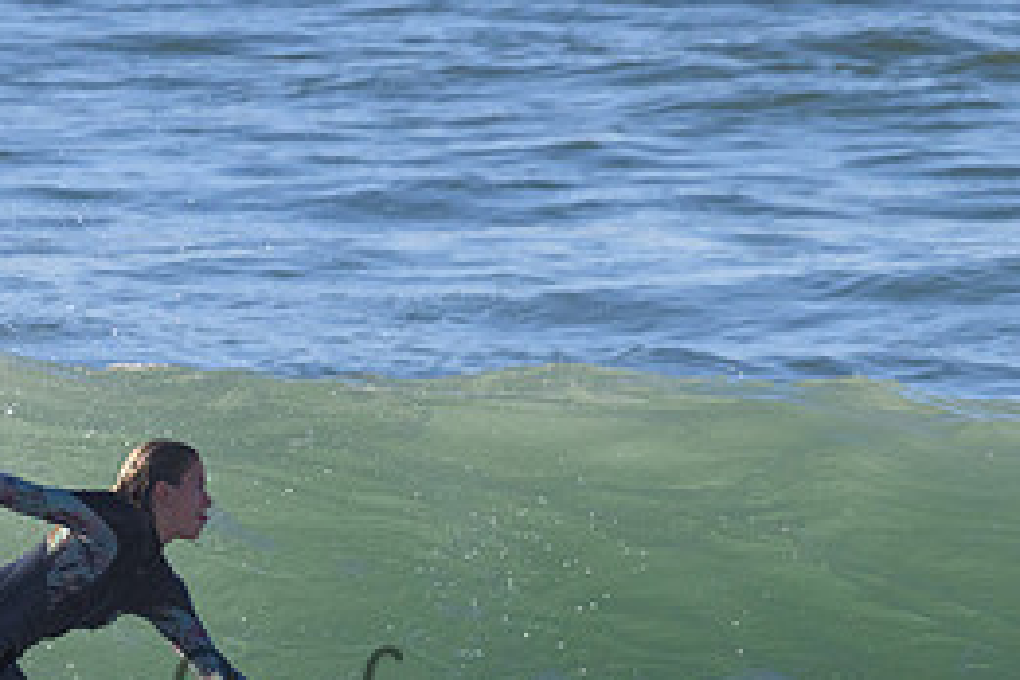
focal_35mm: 1154
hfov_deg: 1.8
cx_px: 344
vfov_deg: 1.2
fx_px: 32694
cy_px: 674
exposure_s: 1/2000
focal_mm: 520
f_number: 11
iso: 1800
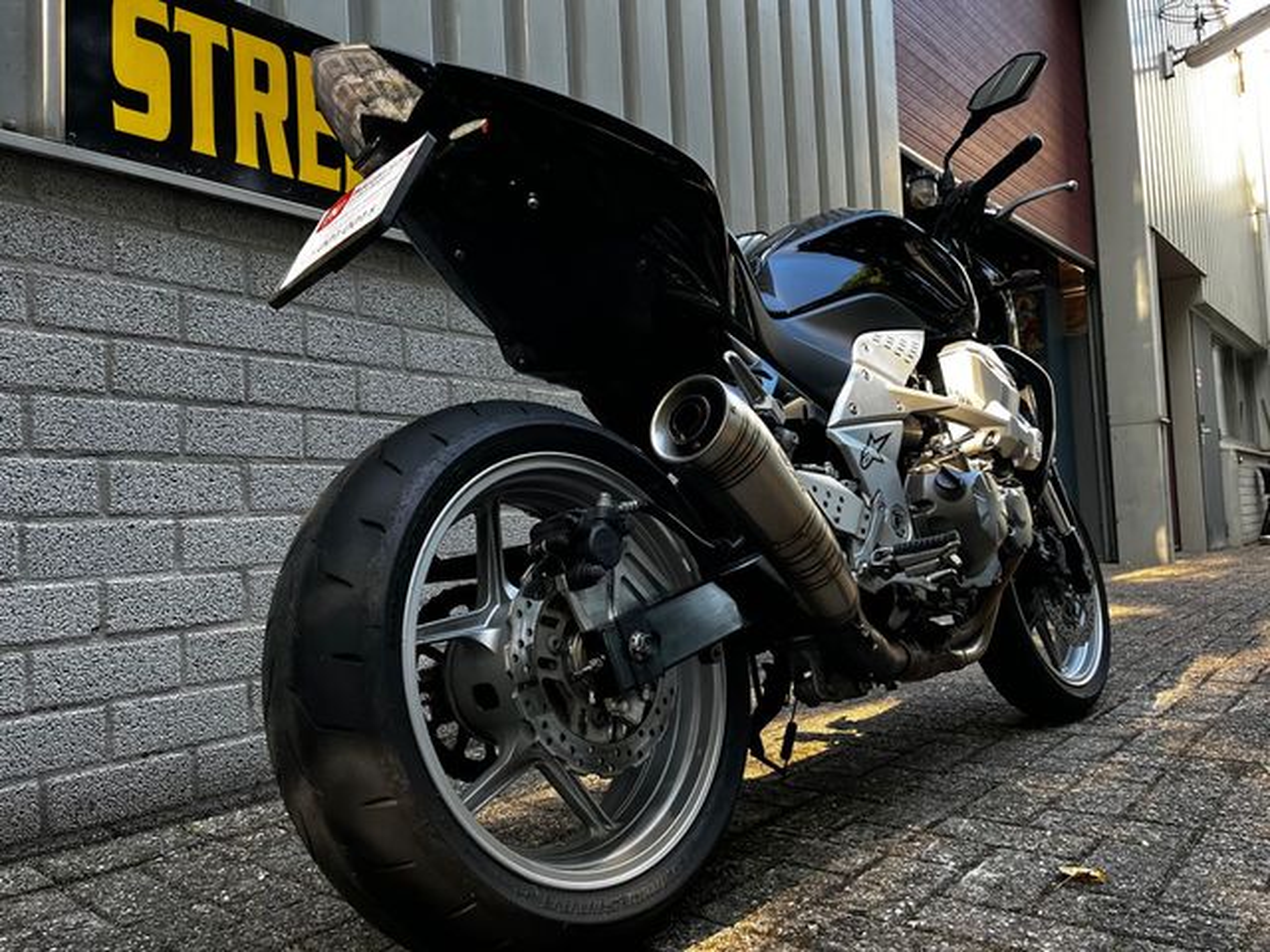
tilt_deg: +2.7
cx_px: 635
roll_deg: +2.1
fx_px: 954
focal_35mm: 26
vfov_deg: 53.1
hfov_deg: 67.3
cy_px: 476
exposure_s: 1/121
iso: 80
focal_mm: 5.1
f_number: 1.6
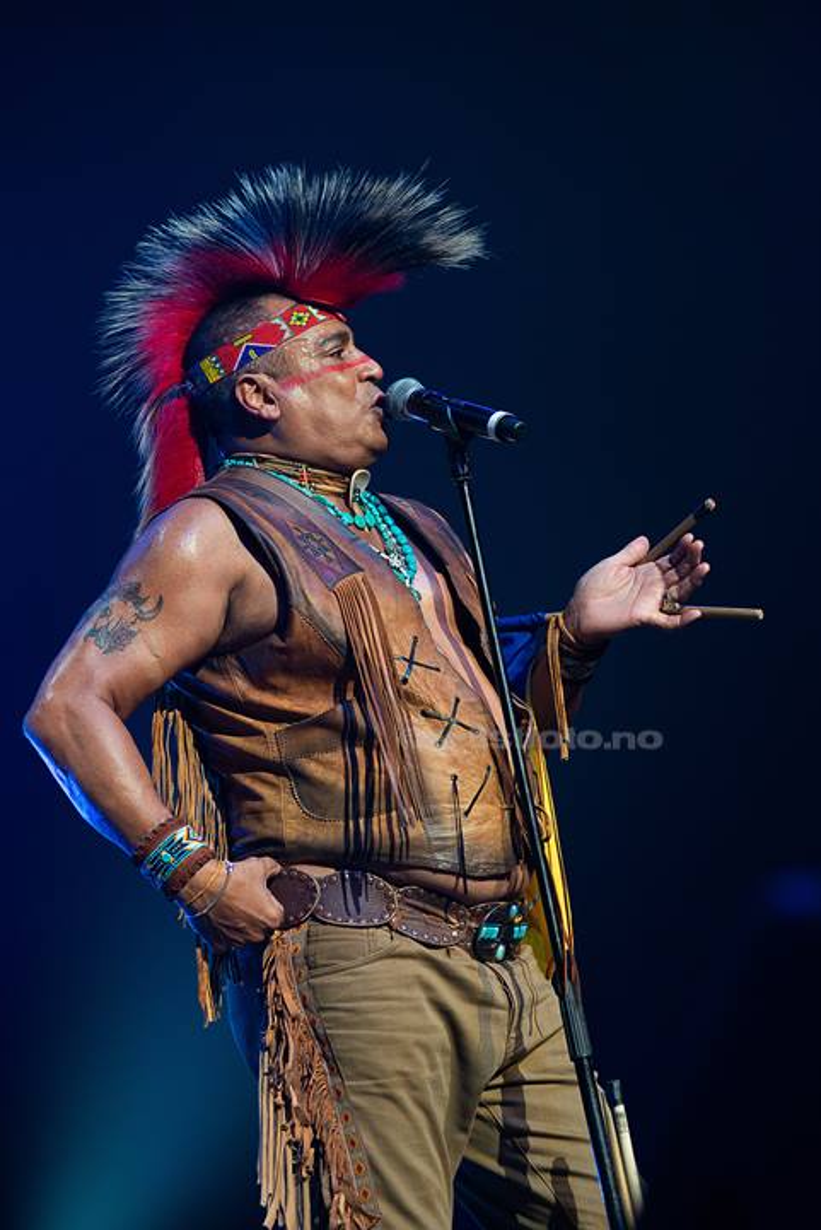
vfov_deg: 16.4
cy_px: 615
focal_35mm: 125
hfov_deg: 11.0
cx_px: 410
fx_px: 4270
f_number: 3.5
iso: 1600
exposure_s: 1/640
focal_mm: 125
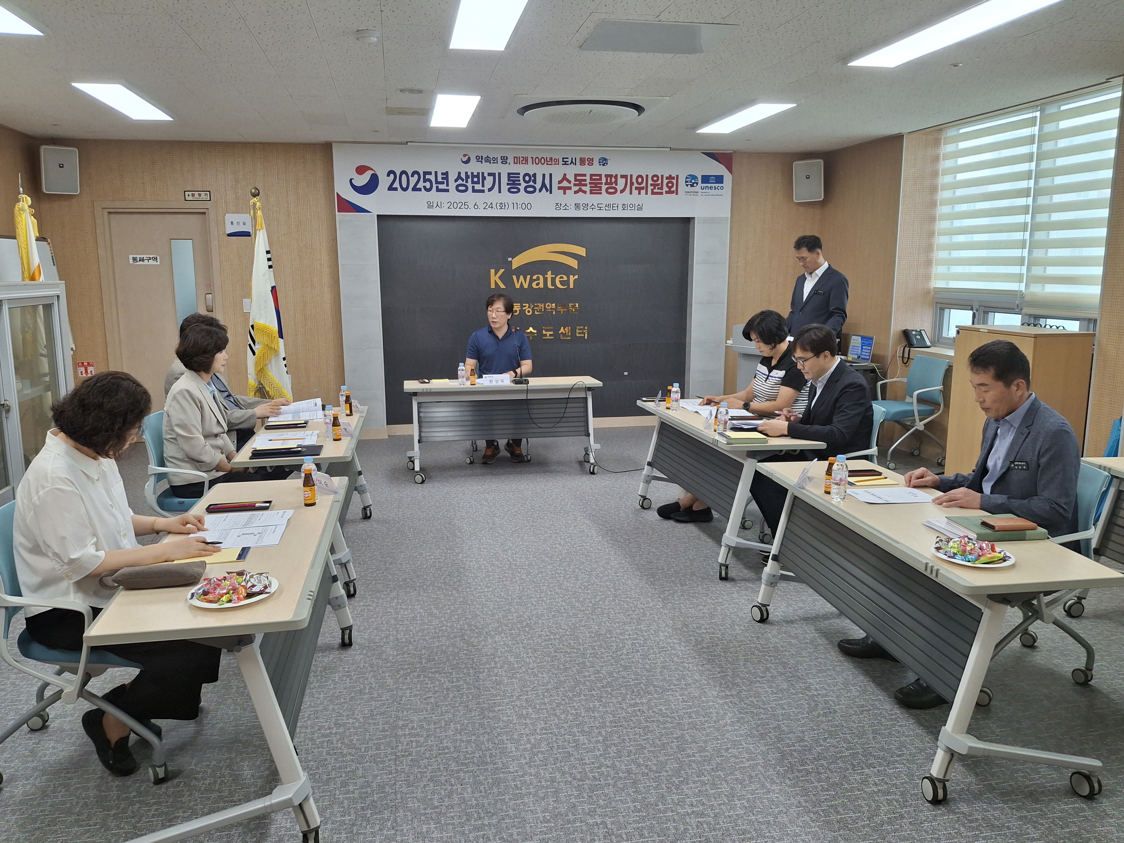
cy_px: 422
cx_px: 562
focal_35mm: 25
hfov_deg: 69.4
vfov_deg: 54.9
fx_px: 812
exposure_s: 1/120
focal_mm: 4.69
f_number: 1.8
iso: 80
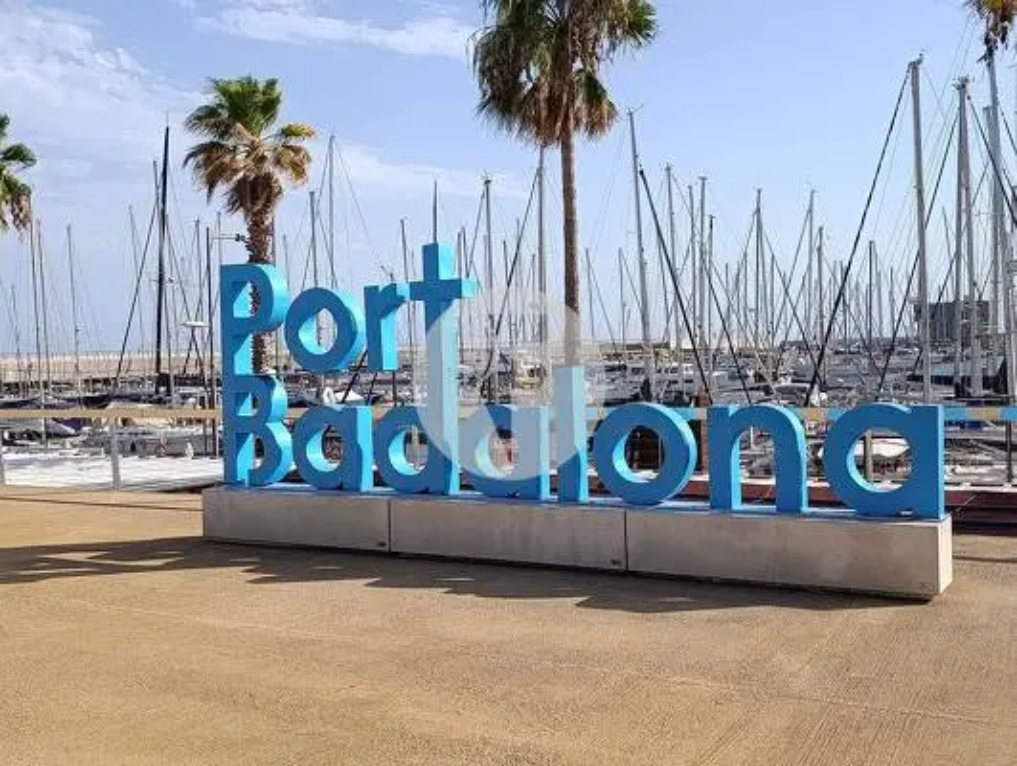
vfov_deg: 38.8
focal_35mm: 37
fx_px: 1089
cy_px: 383
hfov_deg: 50.1
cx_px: 508
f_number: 1.7
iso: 50
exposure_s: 1/590
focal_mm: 6.11
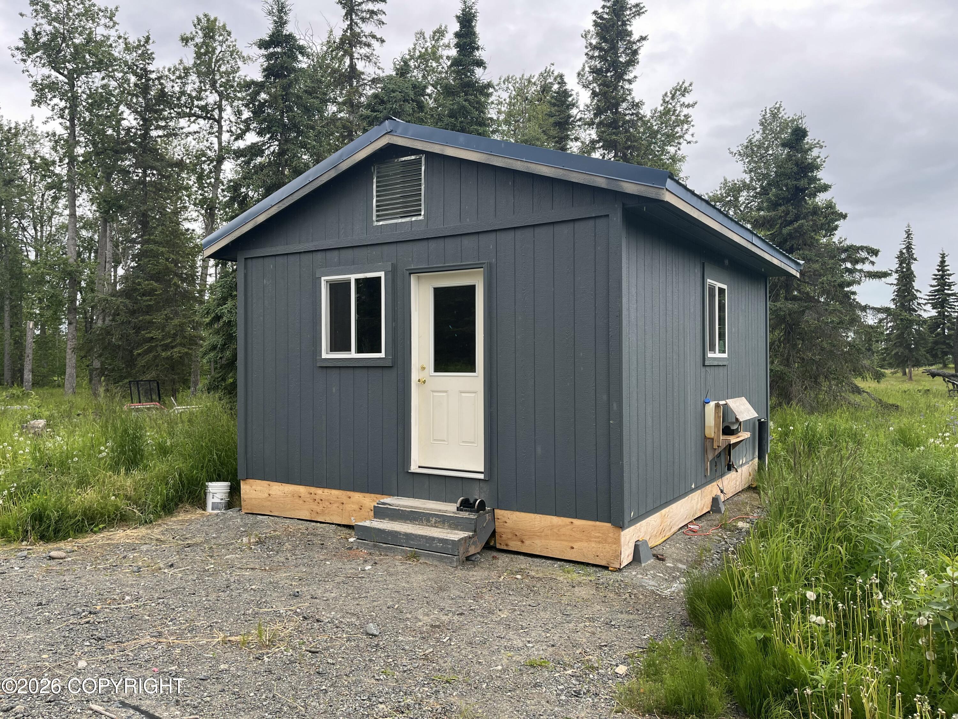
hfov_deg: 67.3
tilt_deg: +0.2
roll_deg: -0.6
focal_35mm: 26
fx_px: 720
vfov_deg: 53.1
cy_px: 360
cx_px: 479
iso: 50
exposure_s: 1/608
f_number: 1.6
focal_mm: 5.1
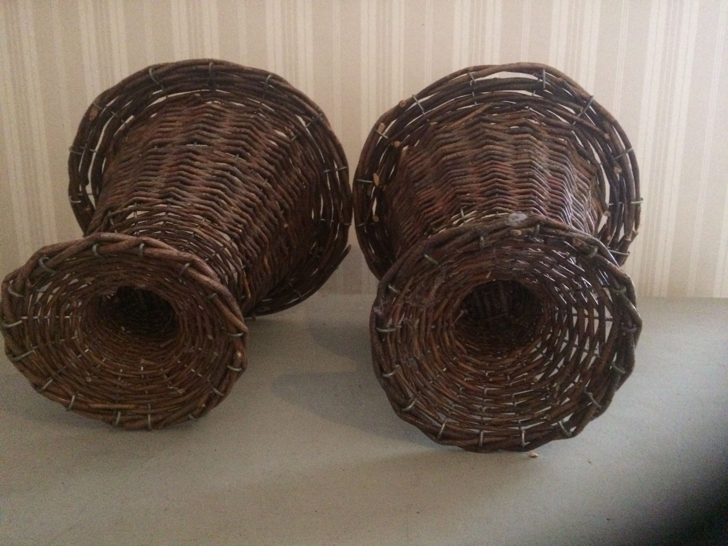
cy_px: 273
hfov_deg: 61.7
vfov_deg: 48.2
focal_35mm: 29
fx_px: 610
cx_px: 364
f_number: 2.2
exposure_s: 1/17
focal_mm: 4.15
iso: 640
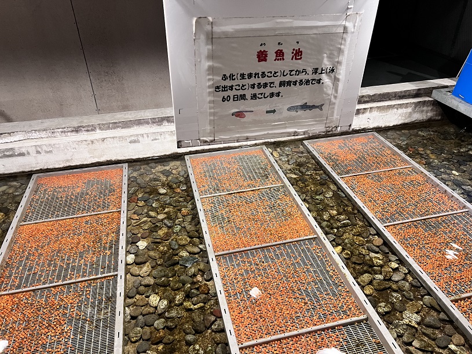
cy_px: 177
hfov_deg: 67.3
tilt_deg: -32.8
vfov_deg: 53.1
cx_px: 236
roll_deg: +1.8
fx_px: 354
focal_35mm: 26
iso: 500
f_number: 1.5
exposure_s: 1/50
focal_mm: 5.7
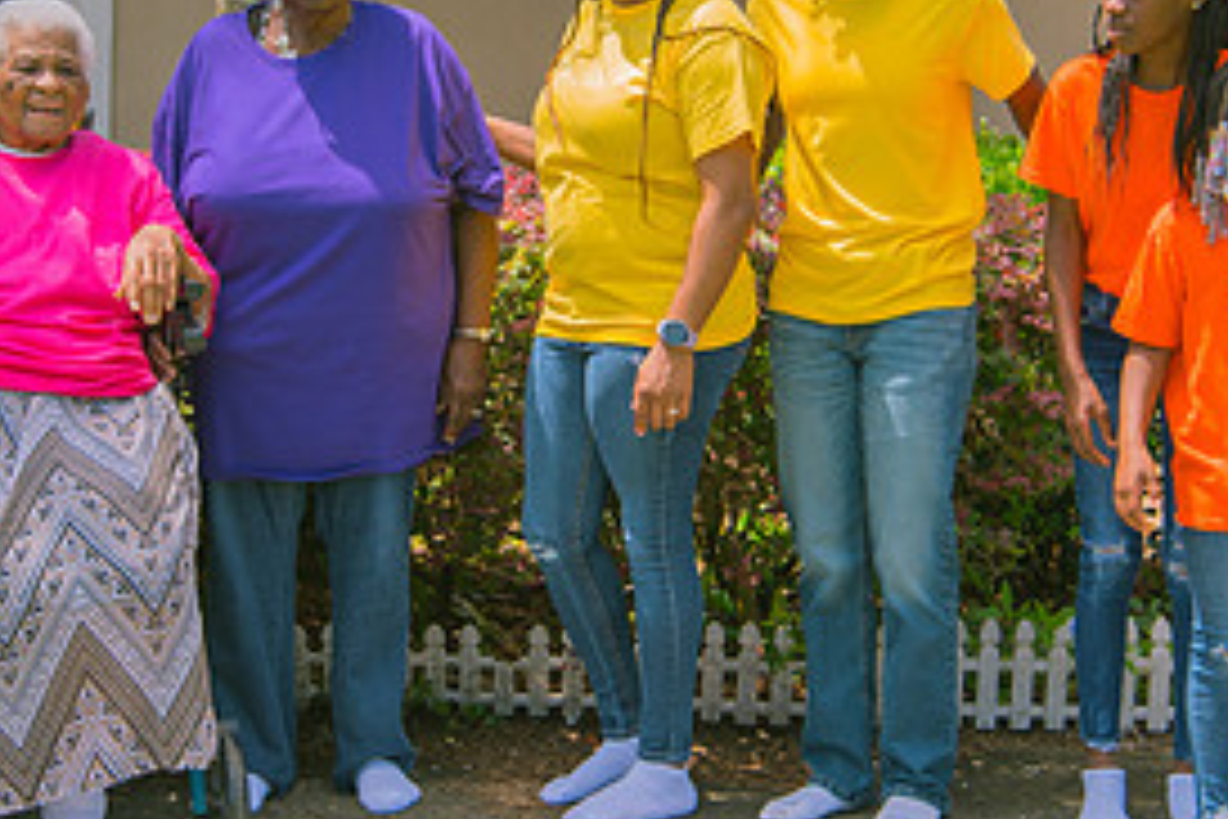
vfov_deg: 13.4
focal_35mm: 102
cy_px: 198
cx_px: 477
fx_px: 3479
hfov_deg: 20.0
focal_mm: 48
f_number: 4
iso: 100
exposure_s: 1/500
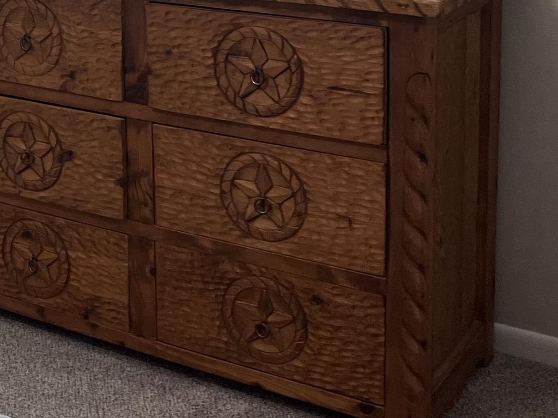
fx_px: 1257
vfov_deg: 18.1
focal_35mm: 78
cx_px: -26
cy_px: -64
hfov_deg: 23.7
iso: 80
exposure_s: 1/60
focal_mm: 5.7
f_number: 1.5
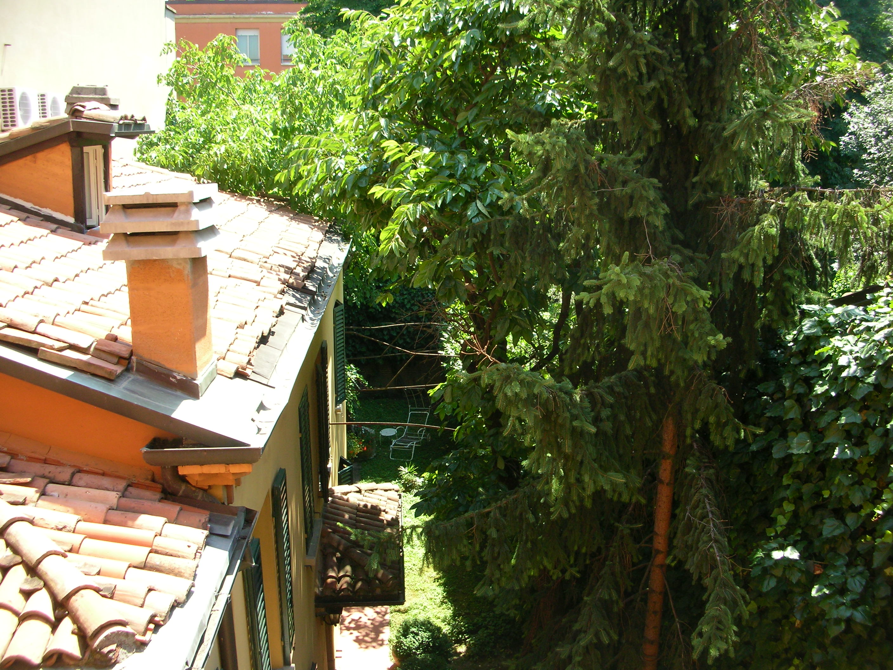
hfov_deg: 52.6
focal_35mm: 35
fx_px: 903
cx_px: 446
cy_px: 335
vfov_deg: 40.7
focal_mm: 5.8
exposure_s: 1/162
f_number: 3
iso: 50
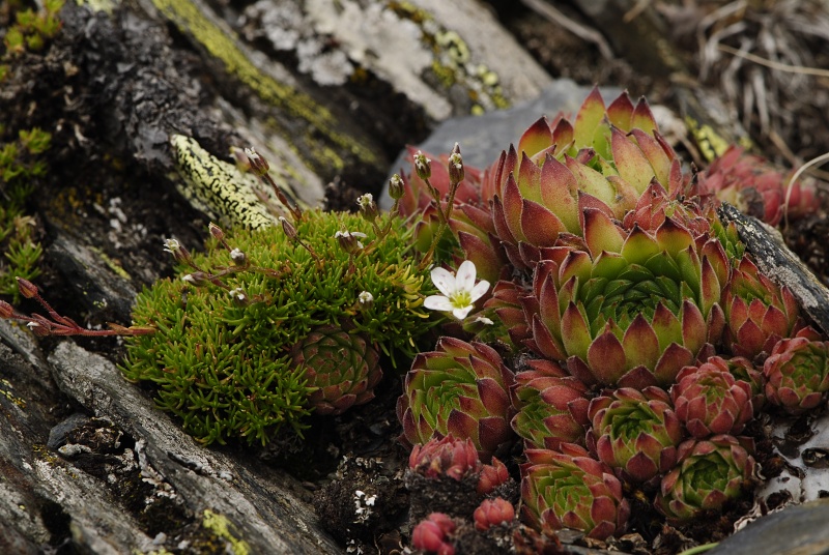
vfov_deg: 10.8
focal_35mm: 128
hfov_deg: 16.0
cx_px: 414
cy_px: 278
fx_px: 2940
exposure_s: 1/100
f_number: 11
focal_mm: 85
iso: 100
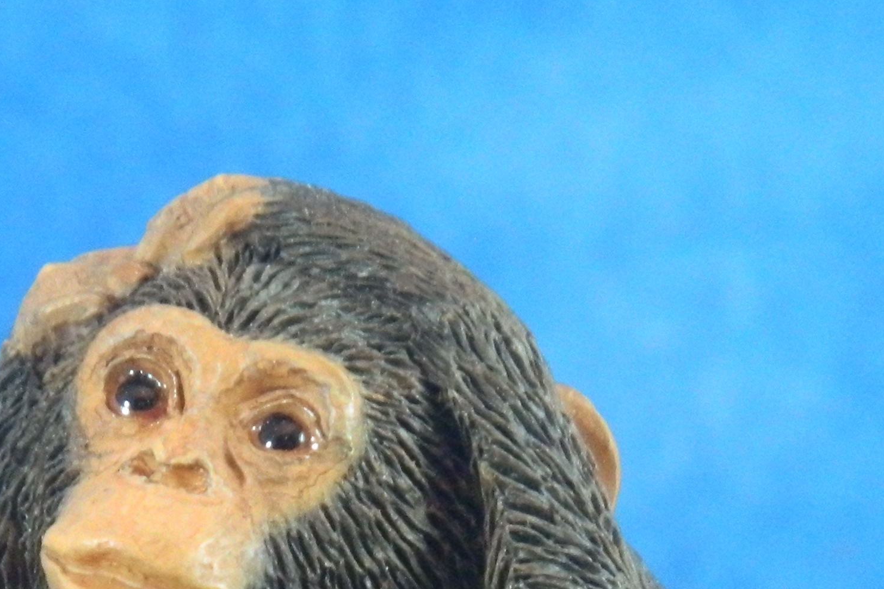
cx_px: 341
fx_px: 9600
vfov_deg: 3.5
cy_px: 907
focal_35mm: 391
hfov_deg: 5.3
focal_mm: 23.2
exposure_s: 1/10
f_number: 4.7
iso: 400
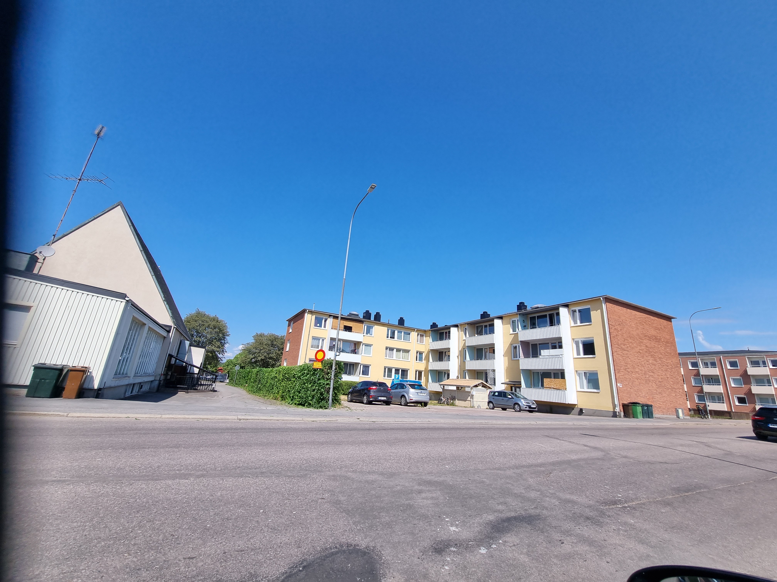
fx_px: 292
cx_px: 388
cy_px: 291
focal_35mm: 13
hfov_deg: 106.2
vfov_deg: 89.9
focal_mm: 2.2
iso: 50
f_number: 2.2
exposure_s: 1/1984
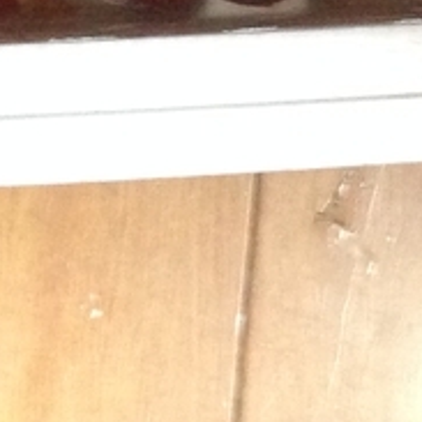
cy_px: -560
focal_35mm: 191
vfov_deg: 8.4
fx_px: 2634
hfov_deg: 8.5
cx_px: 925
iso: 250
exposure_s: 1/20
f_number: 2.4
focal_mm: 4.12
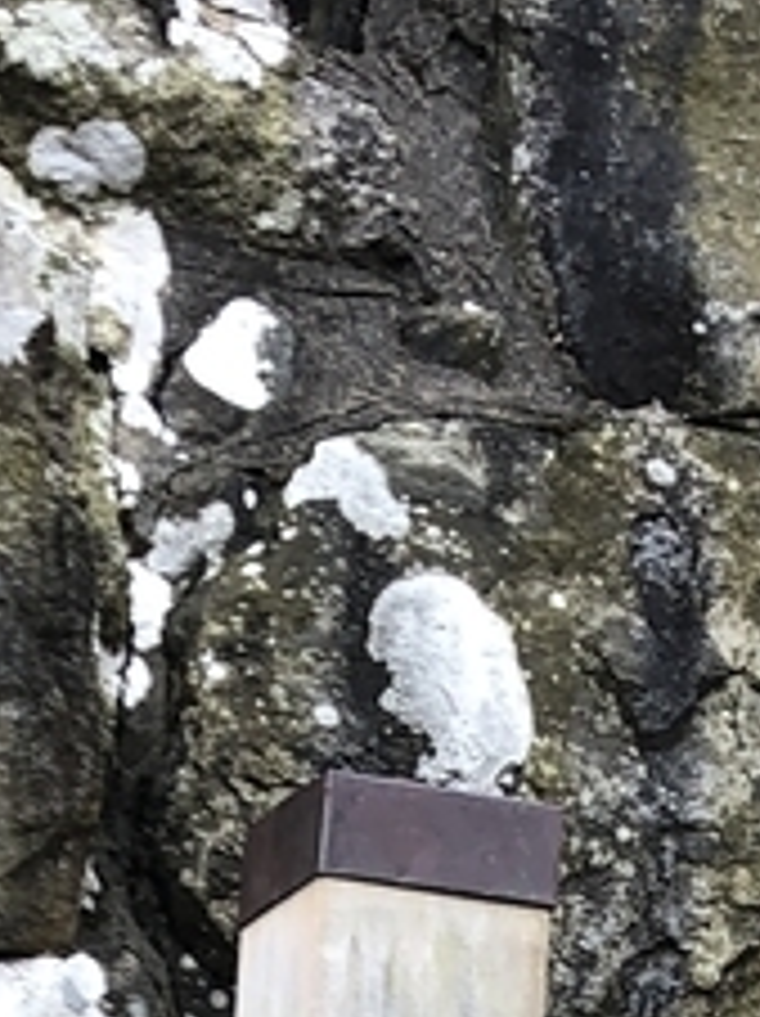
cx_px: 198
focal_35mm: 149
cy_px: 2250
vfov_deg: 11.5
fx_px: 4370
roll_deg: -2.6
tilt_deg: +0.1
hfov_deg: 9.9
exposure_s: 1/120
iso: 25
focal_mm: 3.99
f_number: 1.8
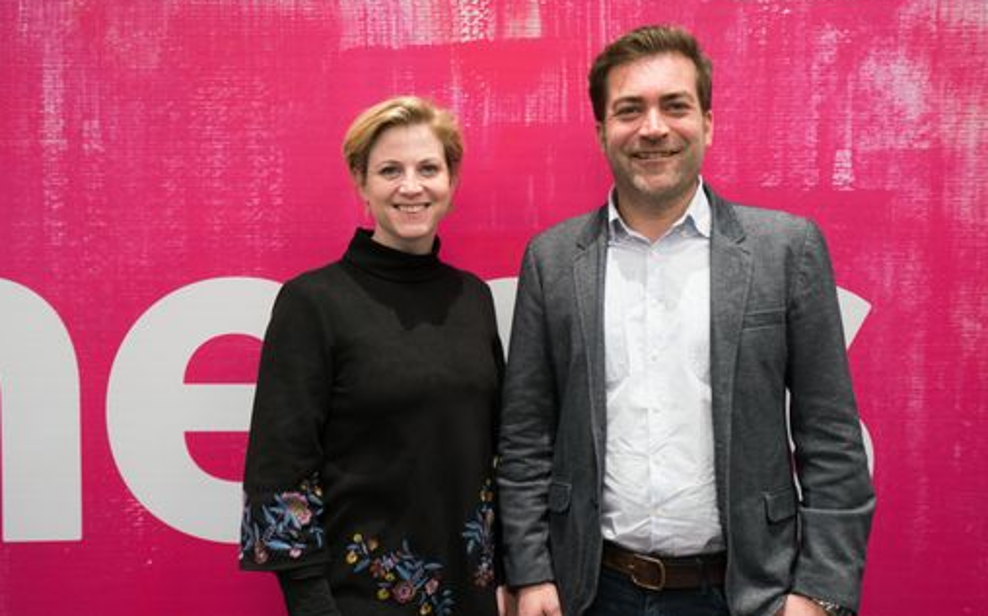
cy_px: 290
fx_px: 969
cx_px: 494
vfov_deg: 35.3
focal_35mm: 36
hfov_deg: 54.0
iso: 1600
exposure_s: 1/80
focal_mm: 35
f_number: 4
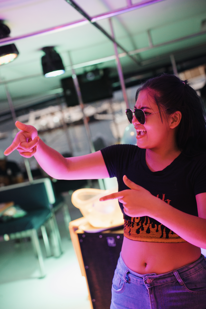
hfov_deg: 25.5
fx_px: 454
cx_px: 103
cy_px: 154
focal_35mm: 53
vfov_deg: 37.5
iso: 3200
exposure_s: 1/200
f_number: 2.8
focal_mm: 53
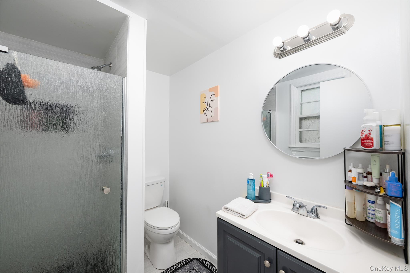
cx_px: 205
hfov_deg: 104.3
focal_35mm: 14
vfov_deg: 81.2
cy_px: 136
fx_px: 159
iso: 100
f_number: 7.1
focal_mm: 14
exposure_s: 1/200
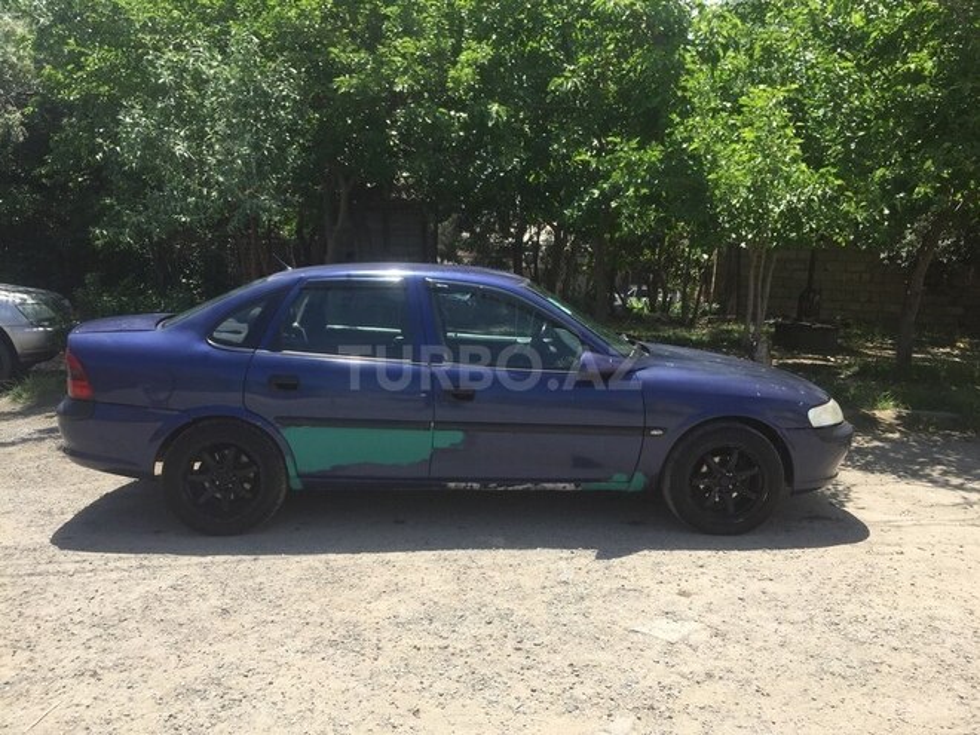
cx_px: 490
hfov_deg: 61.7
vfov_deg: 48.2
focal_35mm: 29
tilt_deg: -6.2
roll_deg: -3.7
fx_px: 821
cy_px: 368
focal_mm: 4.15
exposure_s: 1/1522
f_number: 2.2
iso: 32
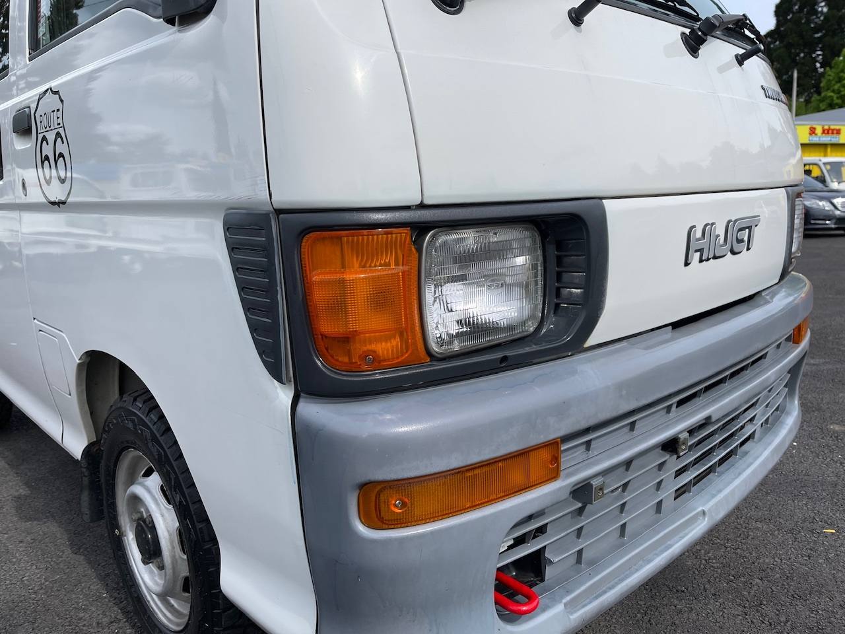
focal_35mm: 25
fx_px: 610
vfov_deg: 54.9
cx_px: 422
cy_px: 317
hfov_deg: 69.4
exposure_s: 1/3448
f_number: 1.6
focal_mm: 5.1
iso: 32
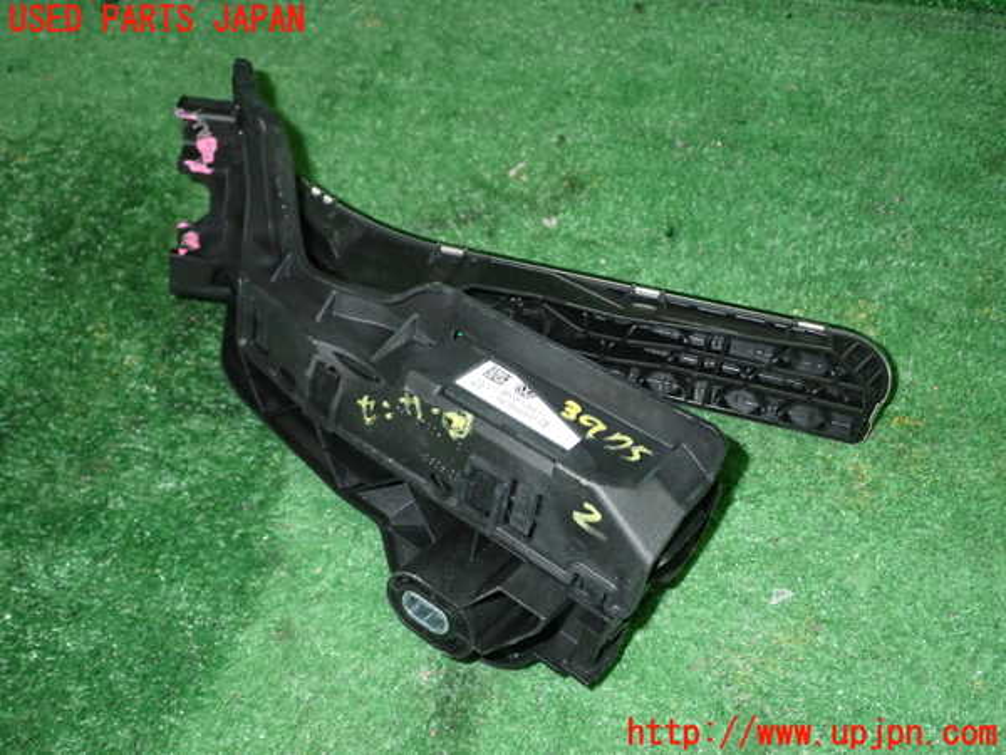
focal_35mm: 36
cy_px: 378
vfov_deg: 39.7
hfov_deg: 51.4
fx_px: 1046
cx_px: 503
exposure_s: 1/40
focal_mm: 6.37
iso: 800
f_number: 7.1
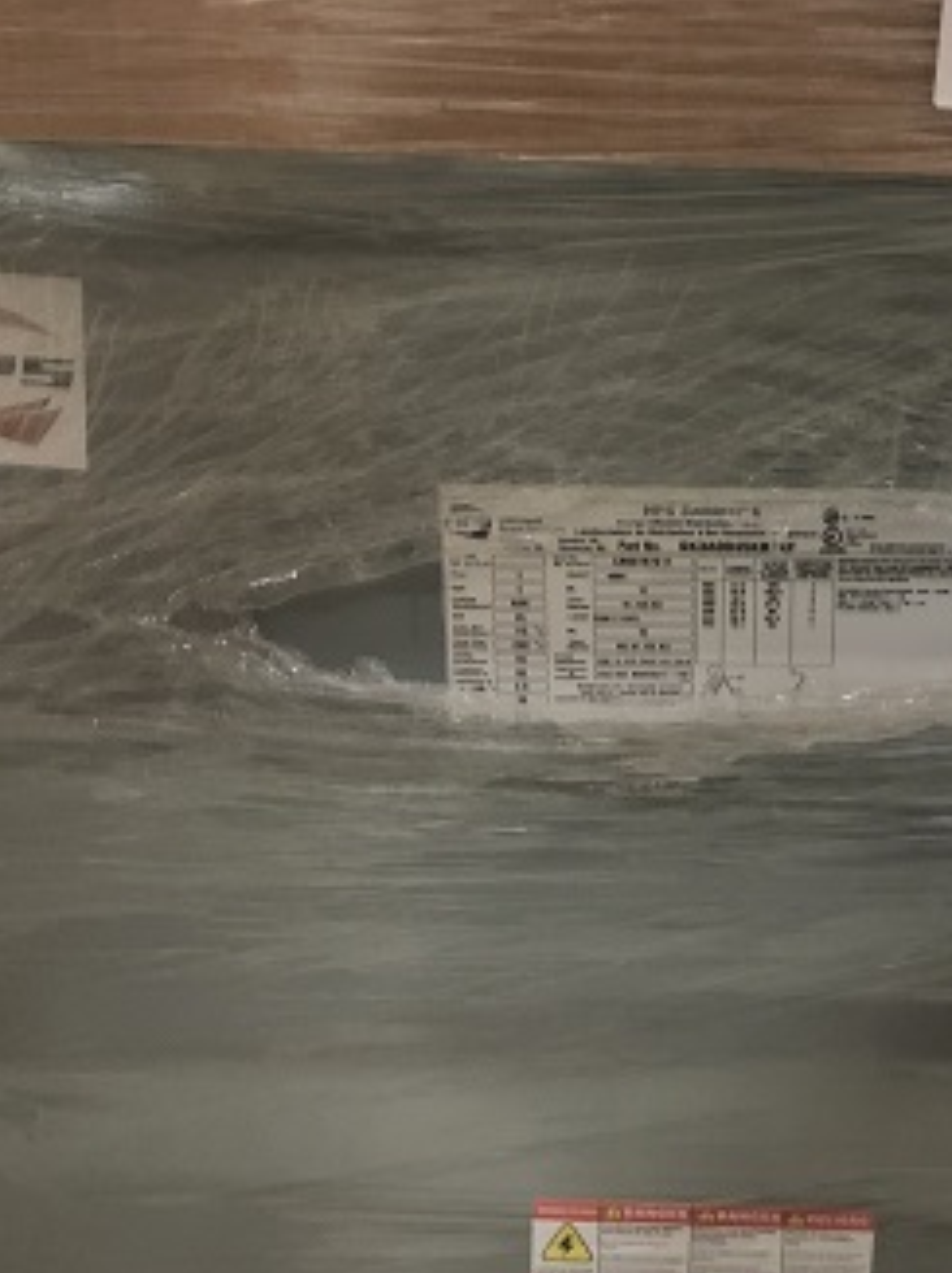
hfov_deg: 27.5
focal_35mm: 52
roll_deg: -2.6
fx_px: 1909
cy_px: 521
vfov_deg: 36.7
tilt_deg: -17.2
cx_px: 757
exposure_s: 1/5
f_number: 1.8
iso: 100
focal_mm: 4
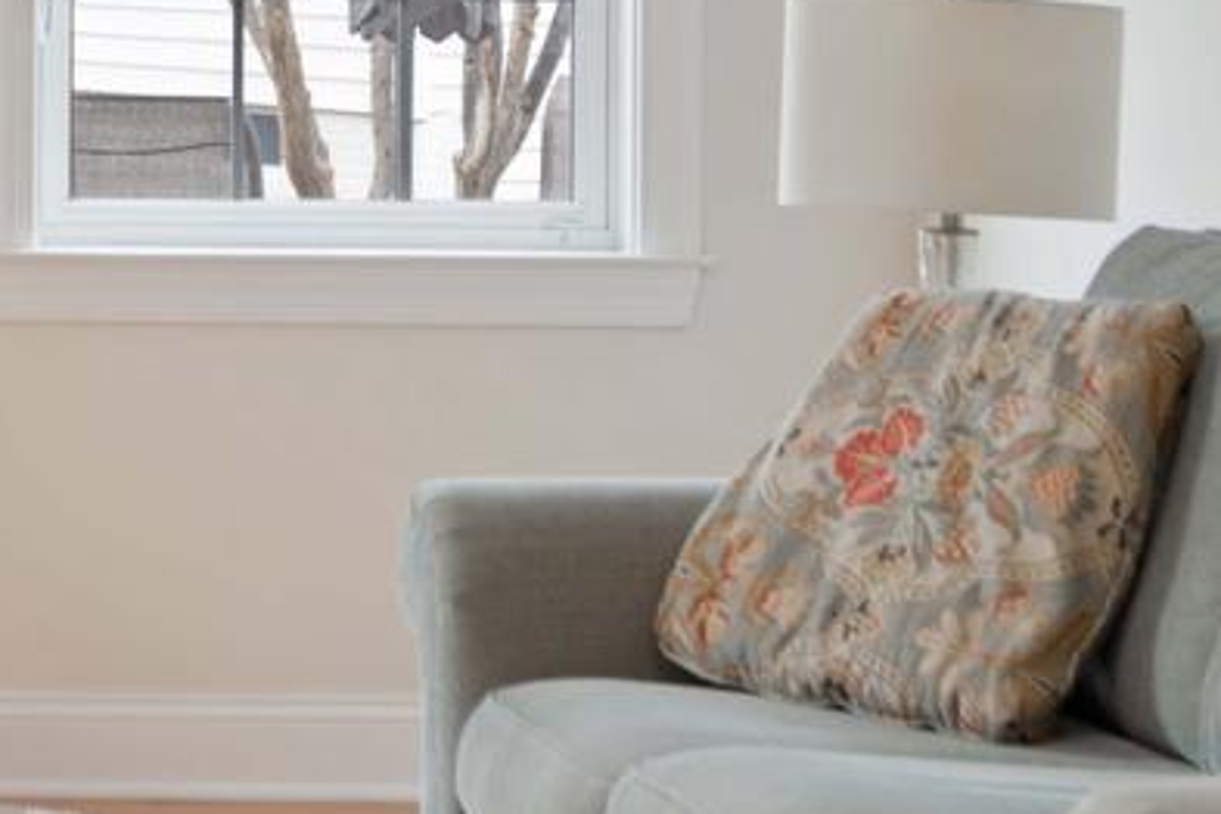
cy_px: -185
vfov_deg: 9.0
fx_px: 5121
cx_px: -708
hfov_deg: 12.8
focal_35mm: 151
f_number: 4
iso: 320
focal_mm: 29
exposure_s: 1/10
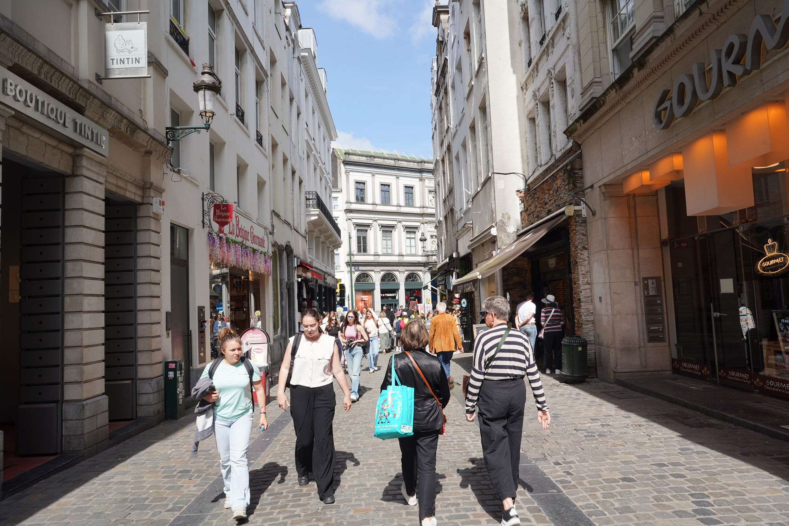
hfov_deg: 73.7
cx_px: 394
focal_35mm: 24
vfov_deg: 53.1
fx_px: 526
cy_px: 263
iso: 100
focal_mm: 24
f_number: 13
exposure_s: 1/100
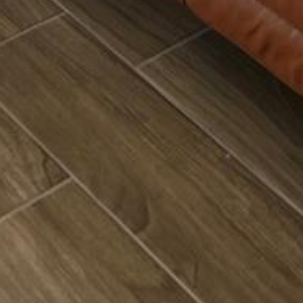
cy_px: -511
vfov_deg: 9.9
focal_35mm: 147
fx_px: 1456
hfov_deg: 11.8
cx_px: 63
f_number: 1.5
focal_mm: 5.7
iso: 40
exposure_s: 1/121
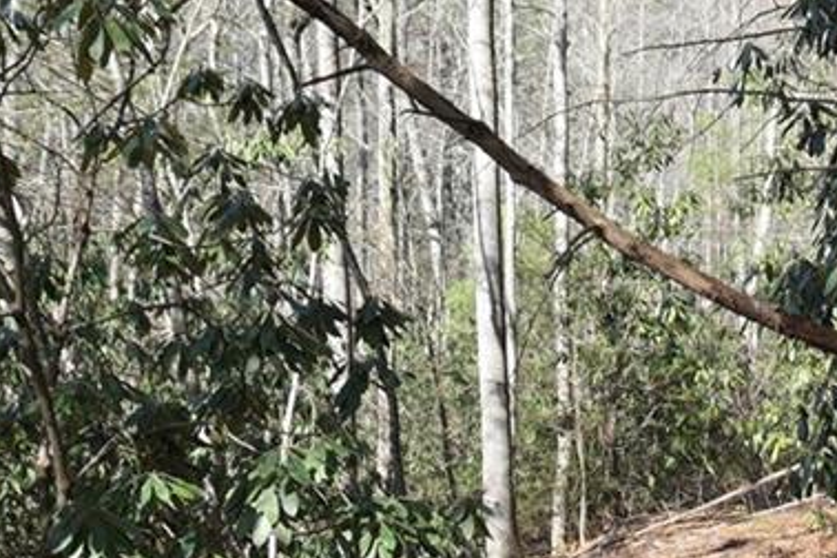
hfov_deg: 30.3
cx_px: 649
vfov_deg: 20.6
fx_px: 1511
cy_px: 467
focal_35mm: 65
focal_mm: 8.8
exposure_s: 1/1600
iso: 125
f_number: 1.4
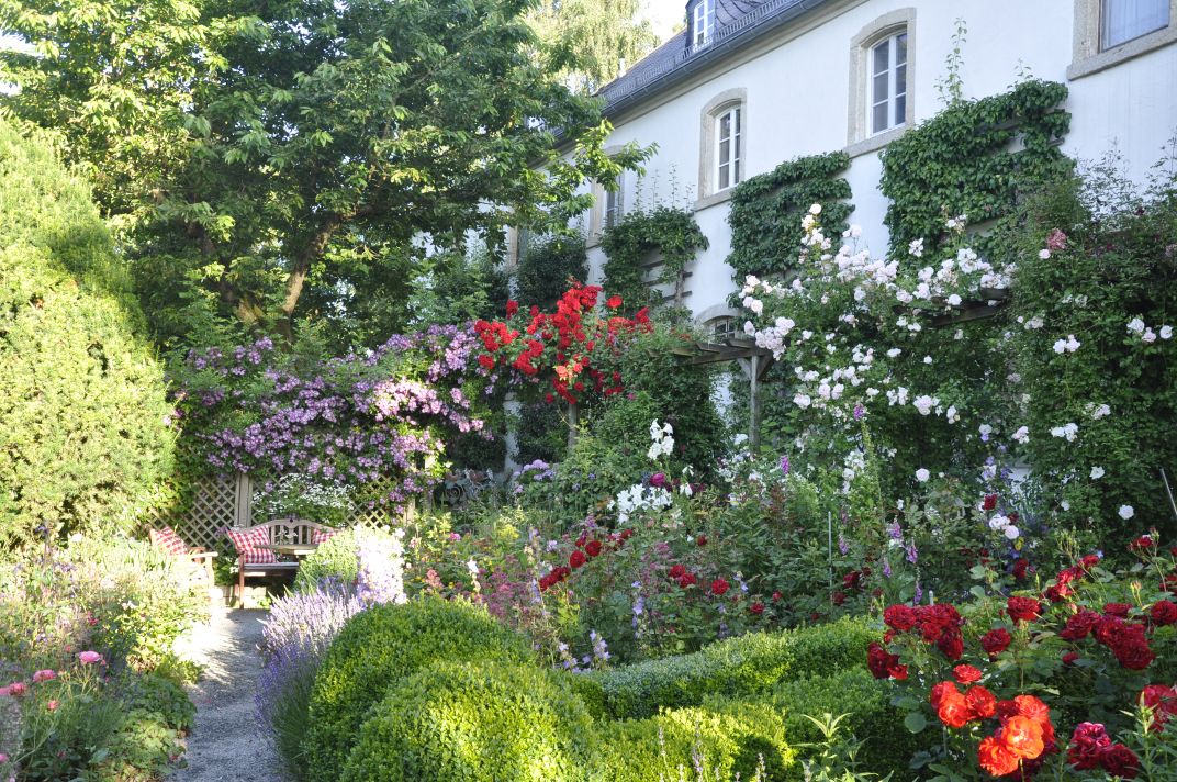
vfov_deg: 36.8
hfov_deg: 53.2
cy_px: 391
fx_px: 1176
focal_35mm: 36
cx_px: 588
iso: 200
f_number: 6.3
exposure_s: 1/40
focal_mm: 24
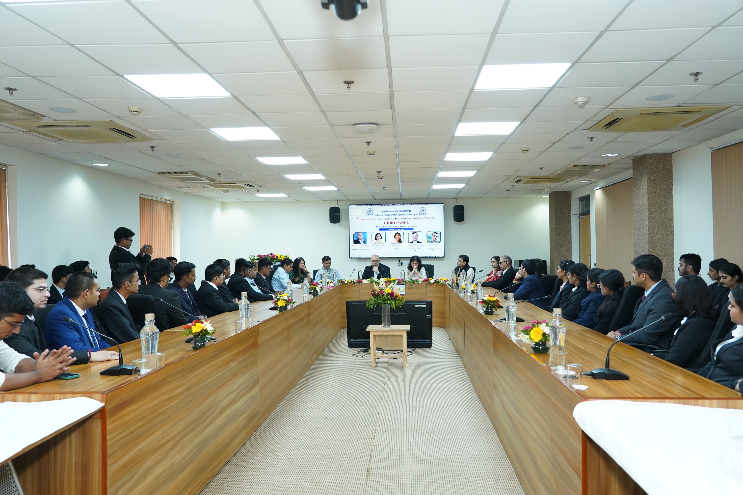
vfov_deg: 45.0
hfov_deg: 63.7
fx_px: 598
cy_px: 248
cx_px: 372
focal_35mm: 29
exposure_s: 1/125
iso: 2000
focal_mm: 29
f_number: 4.5
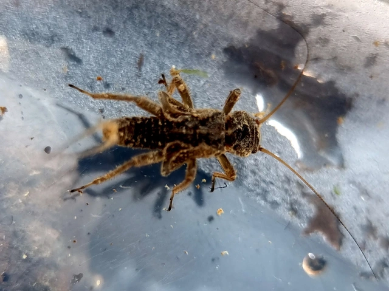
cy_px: 146
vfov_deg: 53.0
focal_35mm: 26
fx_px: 292
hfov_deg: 67.3
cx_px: 194
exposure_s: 1/50
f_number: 1.8
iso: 80
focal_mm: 5.4
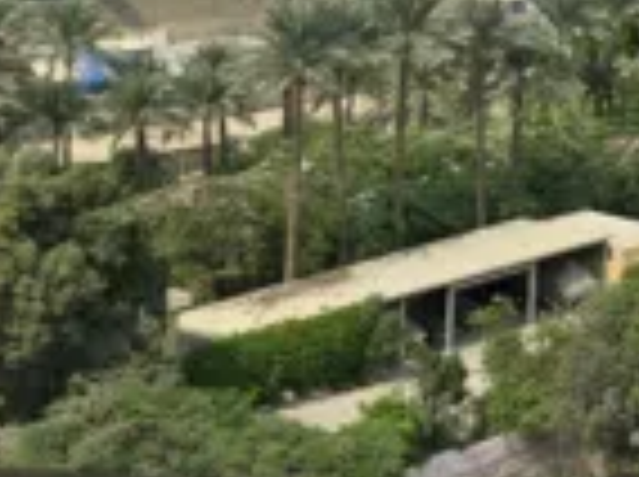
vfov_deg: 13.6
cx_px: 968
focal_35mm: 104
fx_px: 1917
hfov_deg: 17.1
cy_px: -153
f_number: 1.7
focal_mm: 6.3
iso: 12
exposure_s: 1/688
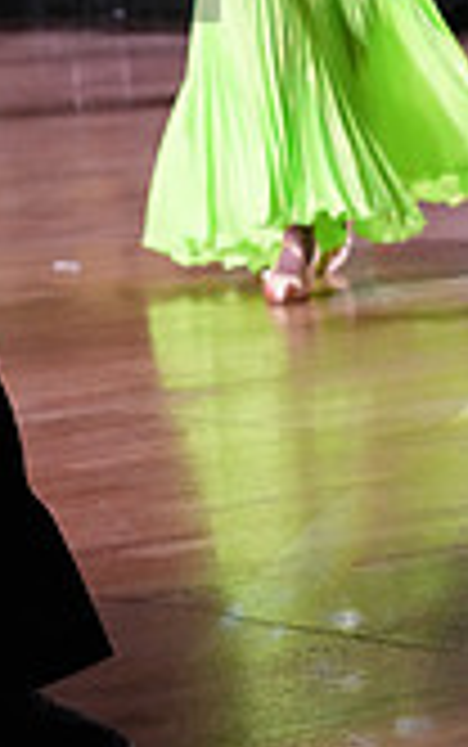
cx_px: -398
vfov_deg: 9.5
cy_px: -126
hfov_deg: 5.9
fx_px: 4421
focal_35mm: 217
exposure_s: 1/320
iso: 5000
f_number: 5.6
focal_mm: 61
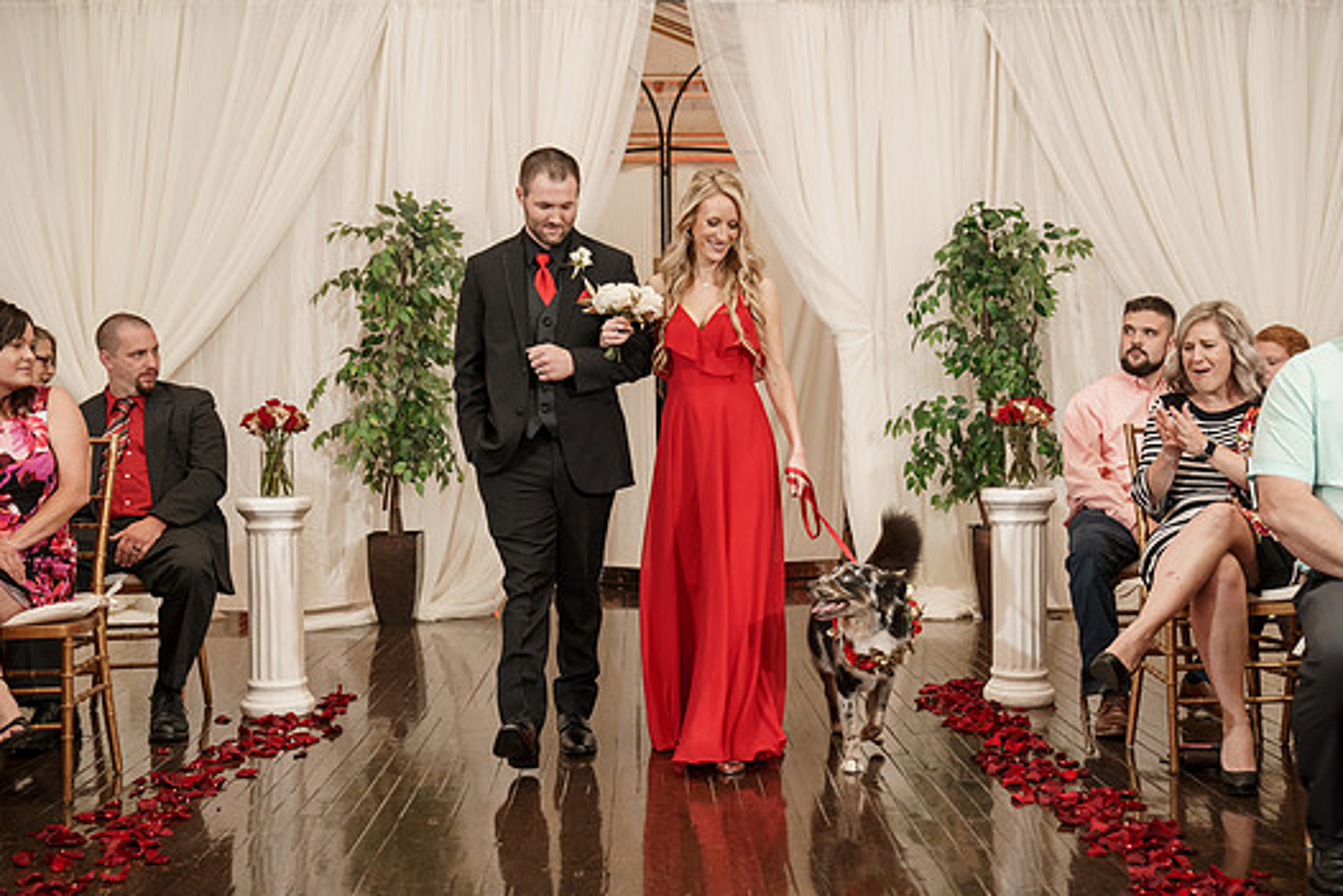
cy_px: 459
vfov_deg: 29.9
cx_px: 694
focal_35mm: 45
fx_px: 1679
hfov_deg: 43.6
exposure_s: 1/160
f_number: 4
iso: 2000
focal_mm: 38
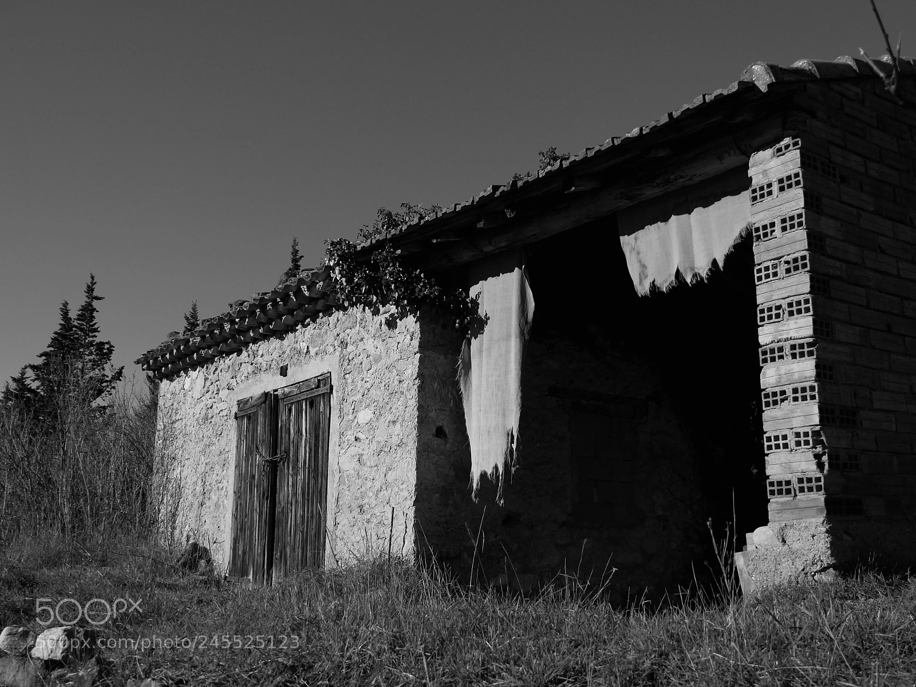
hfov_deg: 51.4
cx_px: 458
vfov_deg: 39.7
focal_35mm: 36
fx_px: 953
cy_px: 344
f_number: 3.5
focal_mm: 14
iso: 200
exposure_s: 1/3200
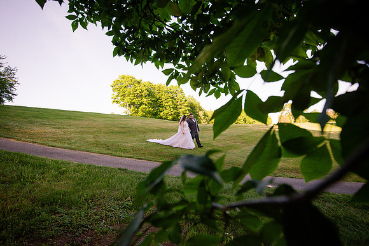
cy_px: 123
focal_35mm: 20
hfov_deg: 84.0
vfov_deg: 62.0
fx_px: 205
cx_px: 184
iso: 500
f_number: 6.3
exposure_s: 1/1250
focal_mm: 20
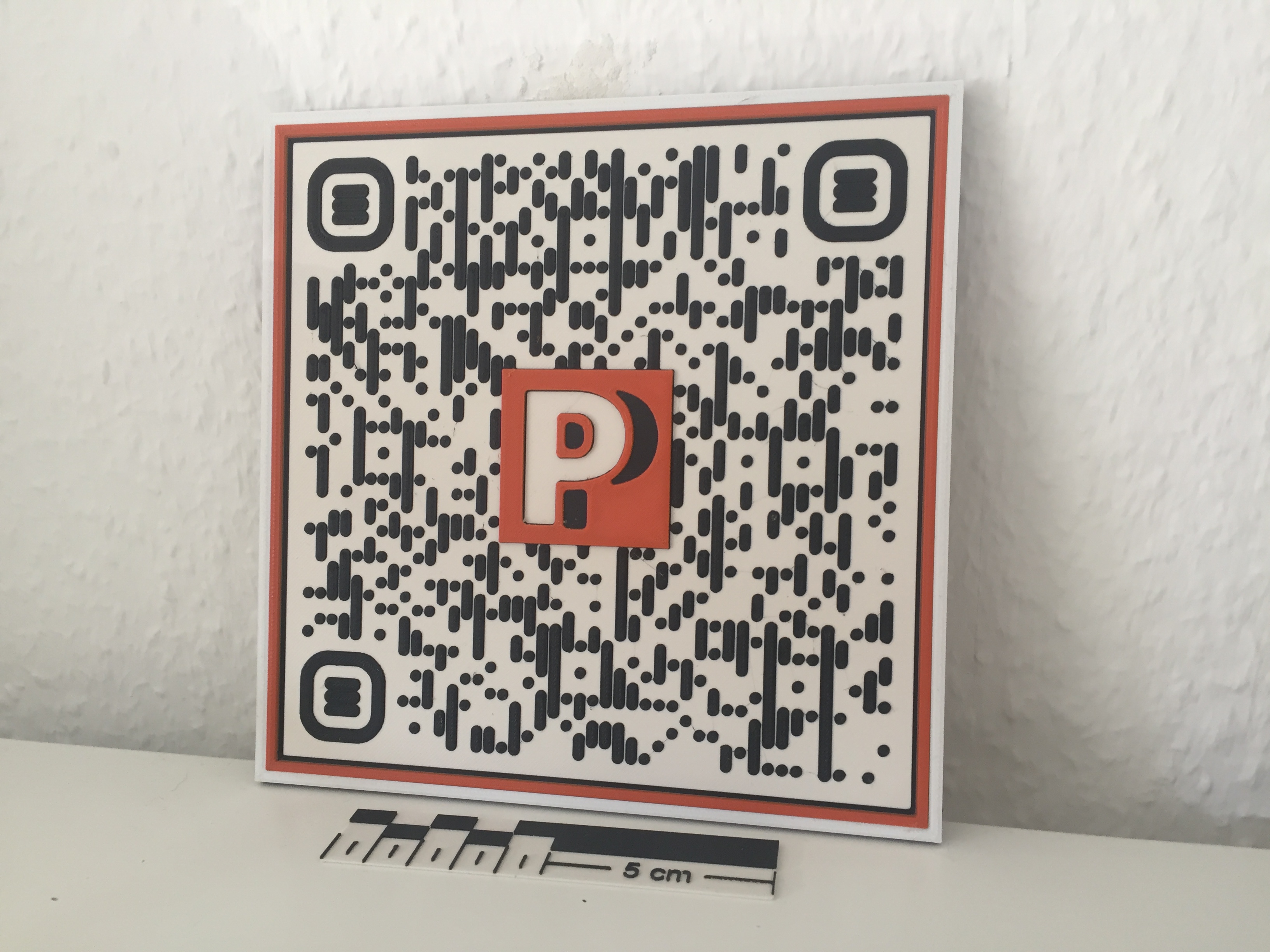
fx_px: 1064
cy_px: 476
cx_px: 635
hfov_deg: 61.7
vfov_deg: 48.2
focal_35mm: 29
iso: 80
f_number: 2.2
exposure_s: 1/33
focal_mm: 4.15
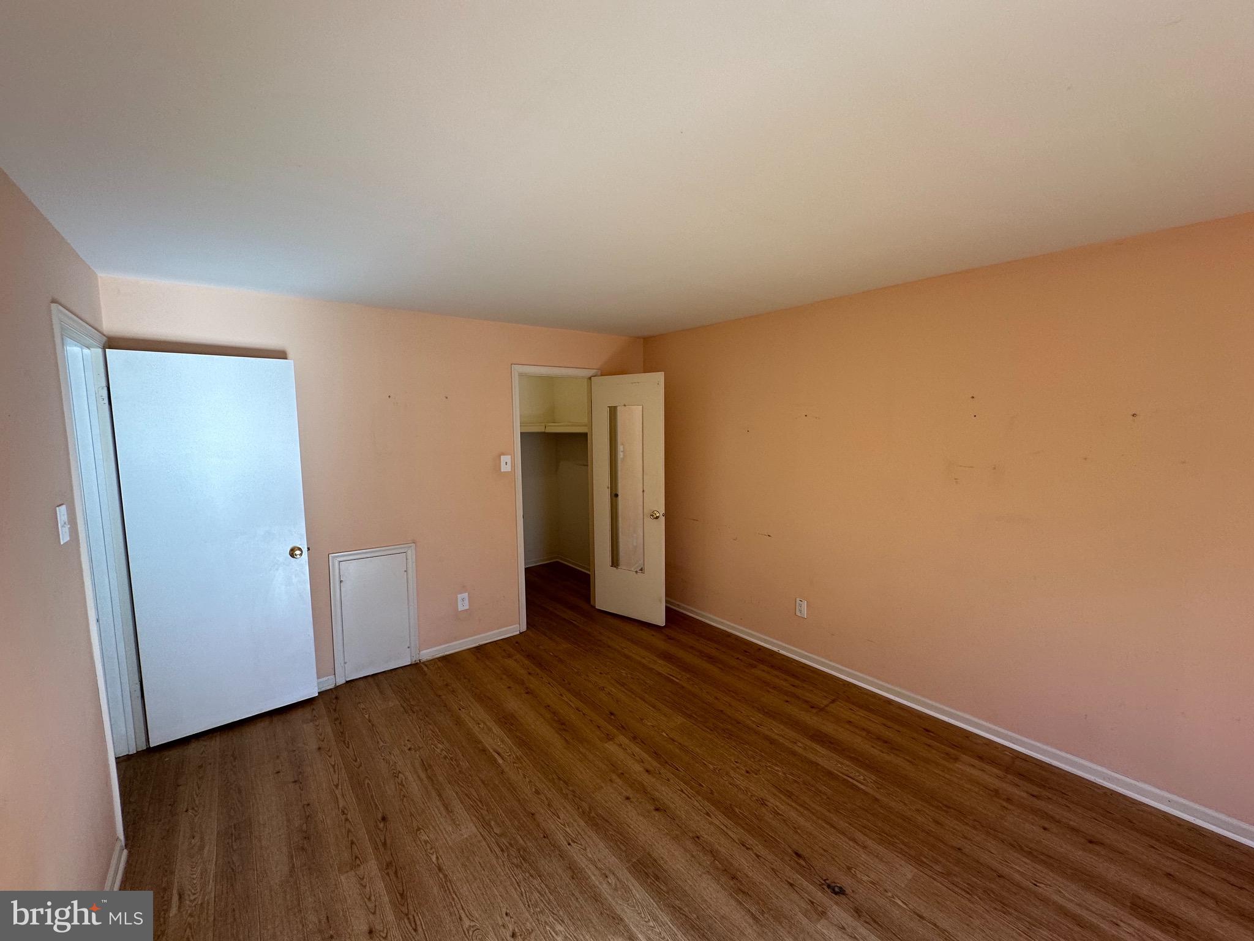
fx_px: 507
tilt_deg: -5.6
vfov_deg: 85.7
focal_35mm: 14
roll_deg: +0.5
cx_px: 627
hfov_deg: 102.1
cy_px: 470
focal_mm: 2.22
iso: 100
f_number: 2.2
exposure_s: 1/120
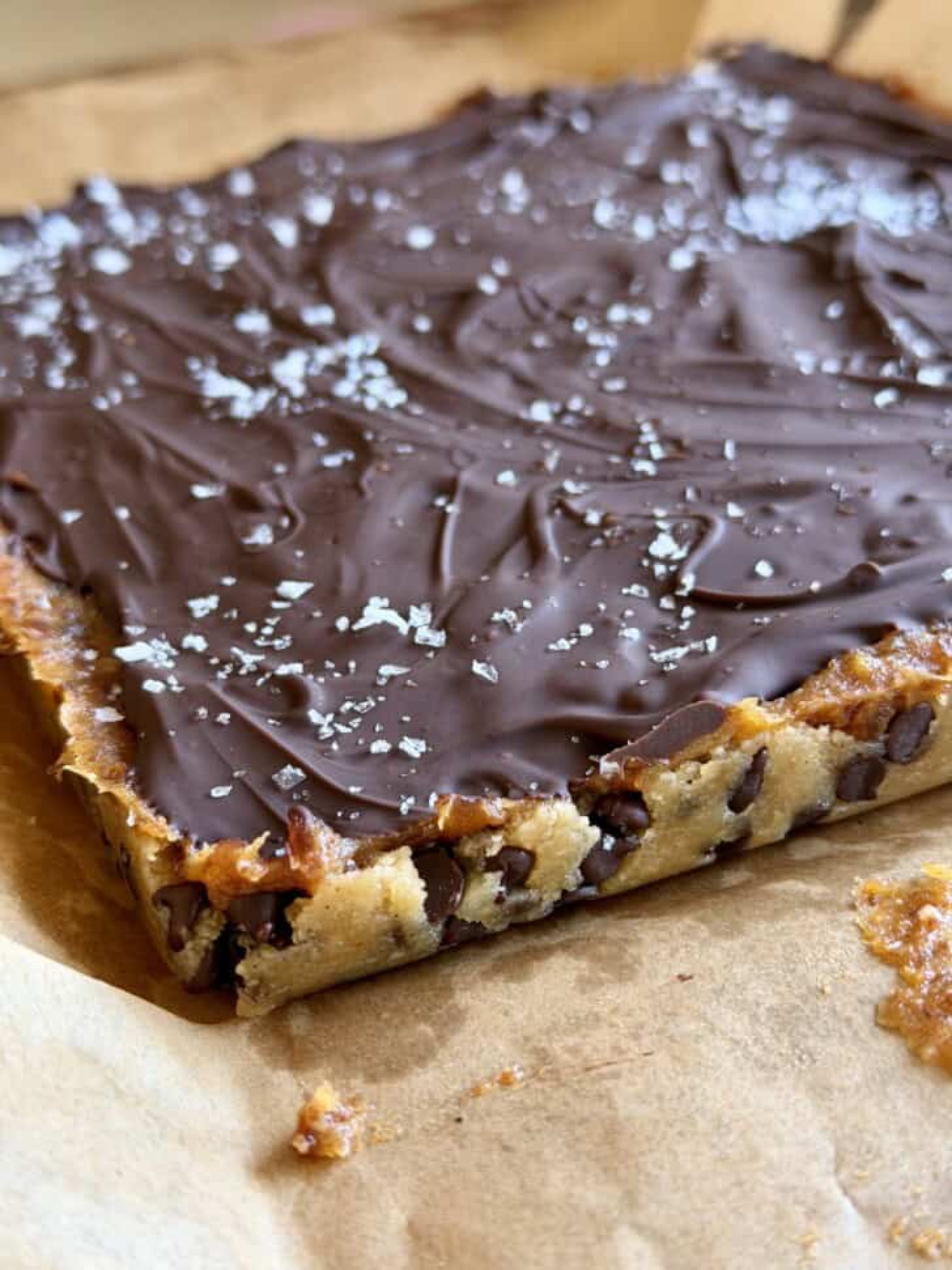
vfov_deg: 39.7
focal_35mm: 48
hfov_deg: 30.3
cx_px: 476
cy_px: 635
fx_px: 1760
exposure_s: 1/60
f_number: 1.8
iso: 200
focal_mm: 6.8
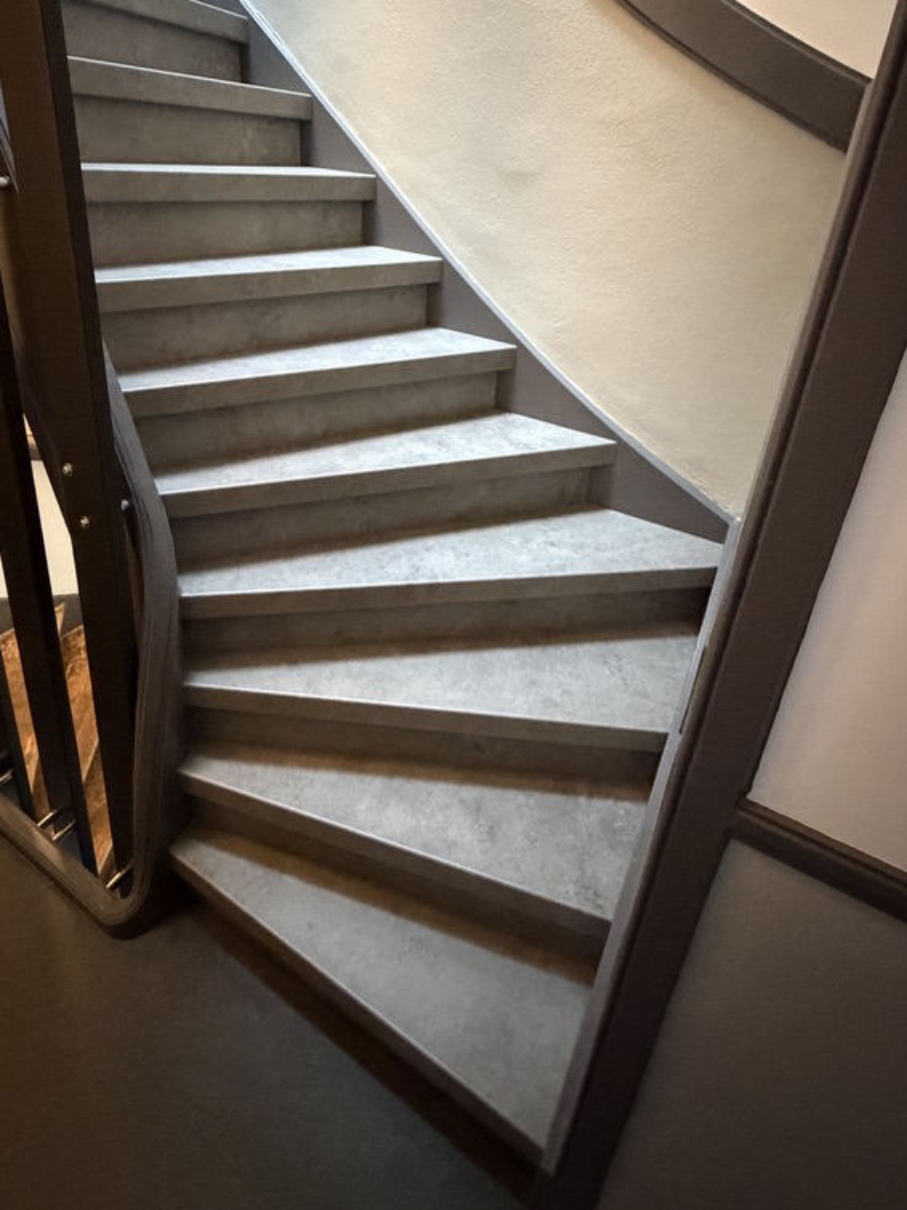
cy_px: 425
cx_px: 410
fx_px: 664
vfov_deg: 82.4
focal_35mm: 19
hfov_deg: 68.5
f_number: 2.2
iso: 1250
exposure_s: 1/40
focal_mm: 2.22
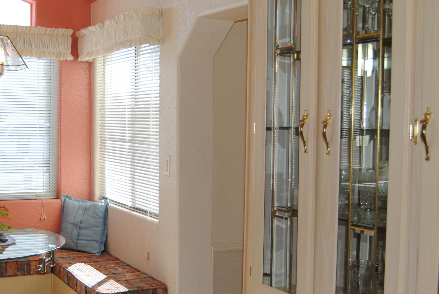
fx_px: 623
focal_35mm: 51
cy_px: 164
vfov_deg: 26.5
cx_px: 146
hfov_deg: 38.4
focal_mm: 20
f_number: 4
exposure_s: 1/200
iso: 100
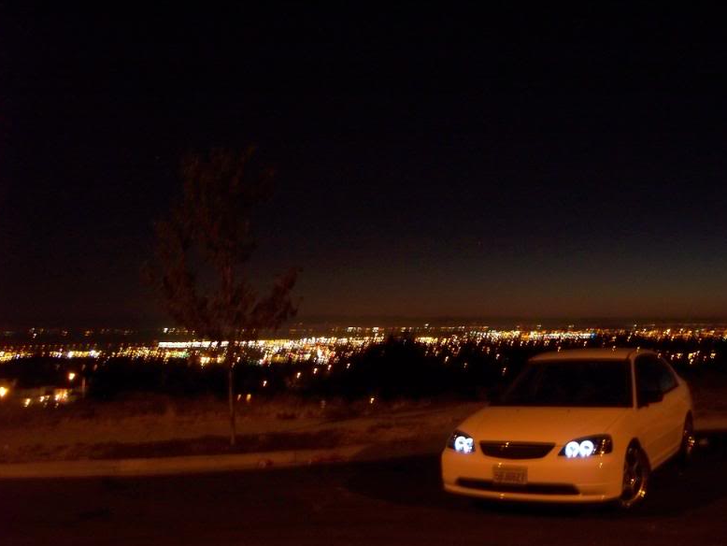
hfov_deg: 50.1
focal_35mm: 37
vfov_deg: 38.7
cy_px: 279
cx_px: 364
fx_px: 777
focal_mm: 7.54
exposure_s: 1/2
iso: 400
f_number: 2.8
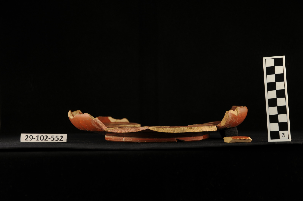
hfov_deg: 28.1
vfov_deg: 18.9
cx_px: 152
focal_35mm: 72
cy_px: 100
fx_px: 605
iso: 200
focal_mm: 48
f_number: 5
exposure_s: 1/50
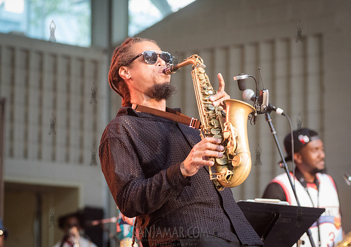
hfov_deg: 12.2
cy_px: 110
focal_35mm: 166
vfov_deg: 8.6
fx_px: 1645
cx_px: 178
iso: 3200
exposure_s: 1/200
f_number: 4
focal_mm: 120
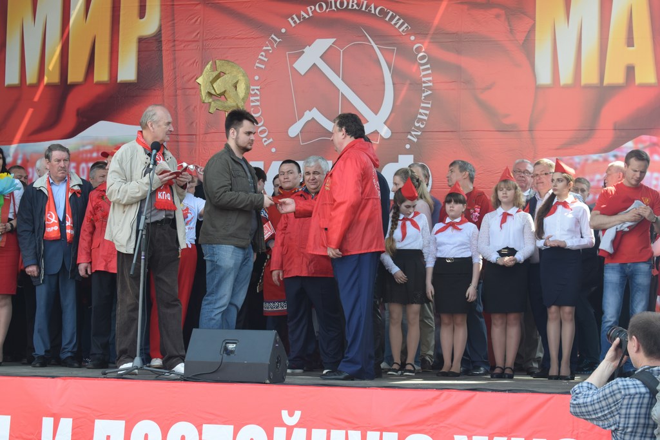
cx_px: 330
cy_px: 220
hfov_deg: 27.0
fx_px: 1375
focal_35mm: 75
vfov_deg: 18.2
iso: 400
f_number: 7.1
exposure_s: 1/200
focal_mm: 50
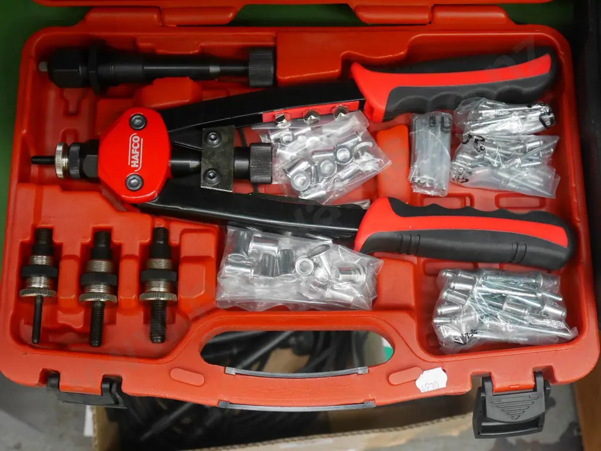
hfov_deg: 34.3
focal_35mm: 56
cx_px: 300
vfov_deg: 26.1
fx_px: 973
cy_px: 226
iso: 3200
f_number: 5.4
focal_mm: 28
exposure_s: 1/25
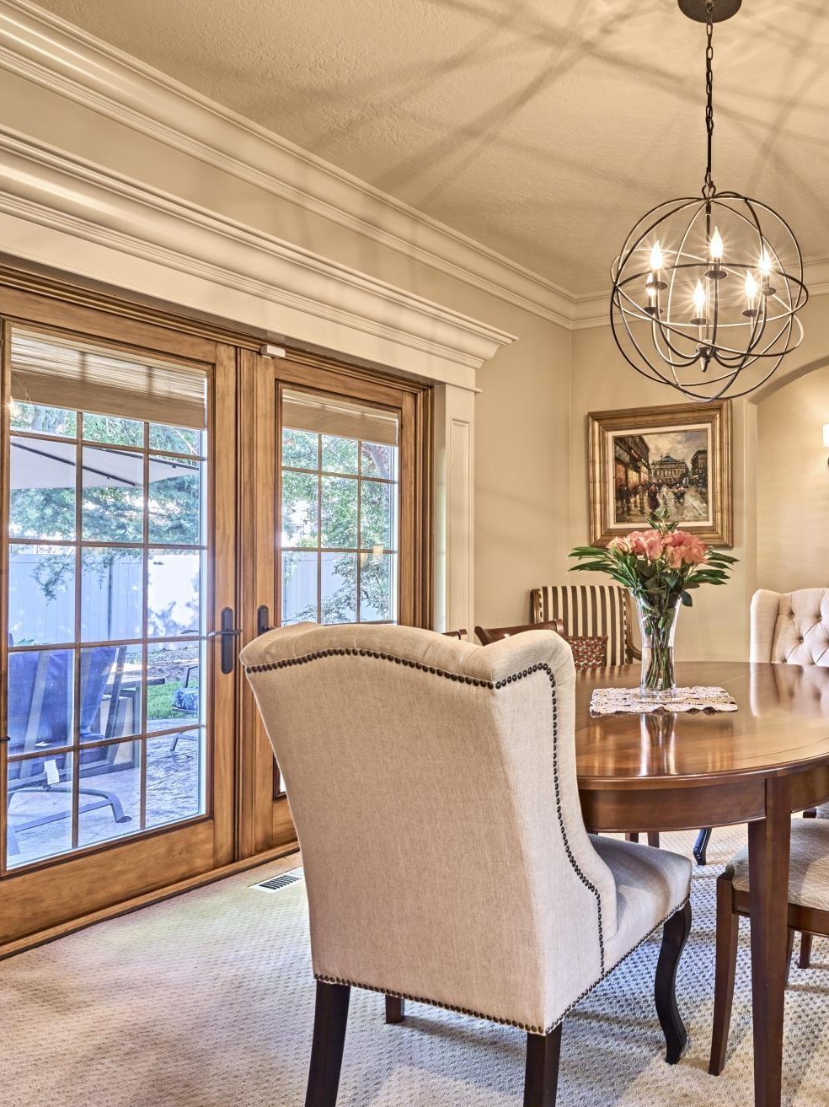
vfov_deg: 71.6
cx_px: 711
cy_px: 556
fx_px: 767
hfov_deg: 51.6
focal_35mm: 24
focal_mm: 16
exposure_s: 1/8
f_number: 8
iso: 200
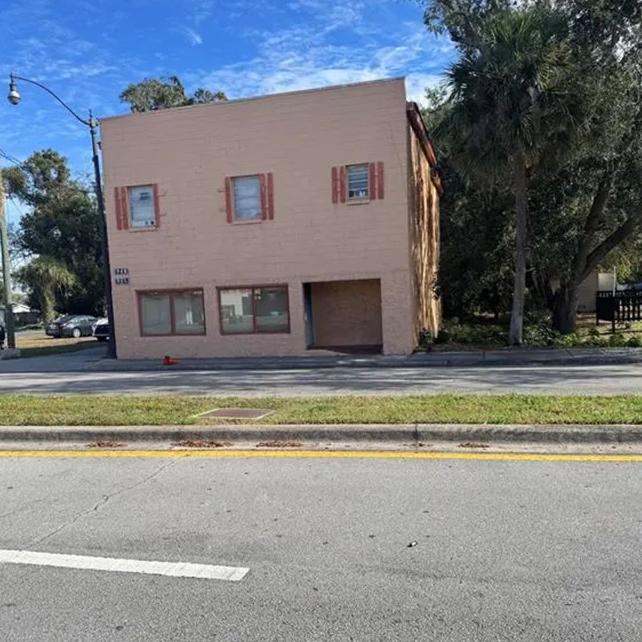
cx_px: 321
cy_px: 351
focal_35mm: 29
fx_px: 609
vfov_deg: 55.5
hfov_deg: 55.6
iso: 80
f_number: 1.78
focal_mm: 6.76
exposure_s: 1/2331
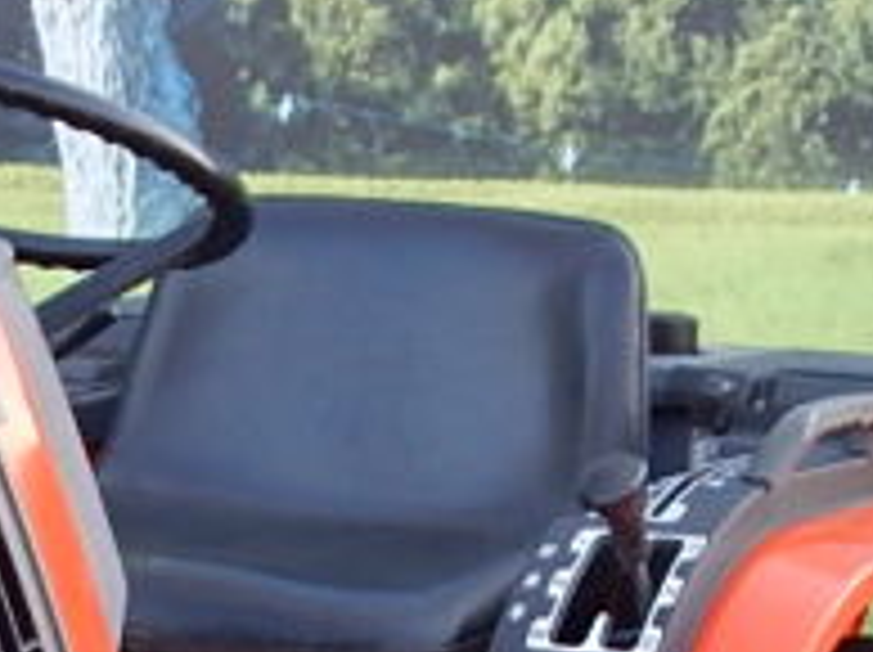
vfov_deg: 6.6
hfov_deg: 8.9
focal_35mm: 222
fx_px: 5592
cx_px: -81
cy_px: 1079
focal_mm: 7.7
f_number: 3.6
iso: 125
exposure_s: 1/125
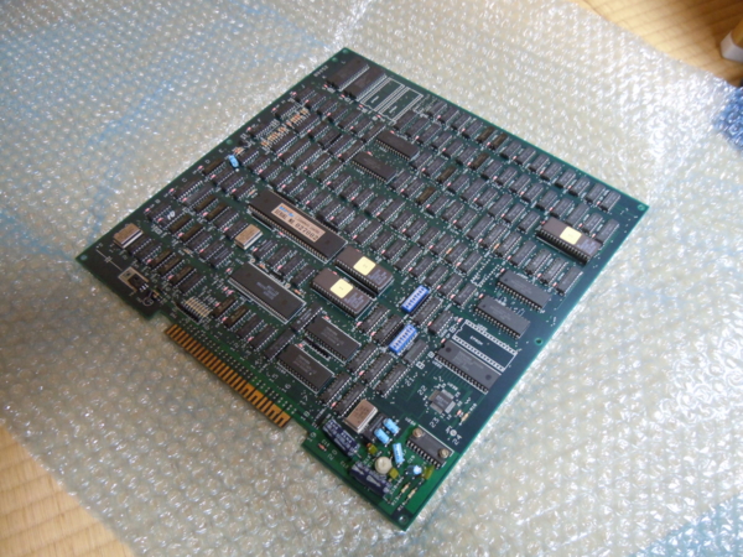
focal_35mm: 30
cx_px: 372
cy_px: 278
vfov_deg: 46.8
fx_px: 644
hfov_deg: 60.0
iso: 400
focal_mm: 5.4
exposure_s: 1/6
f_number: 3.5
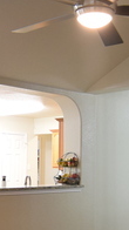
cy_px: 158
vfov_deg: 31.6
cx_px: 50
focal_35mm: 66
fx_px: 402
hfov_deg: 18.2
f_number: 3.5
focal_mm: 11
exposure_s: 1/40
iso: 800
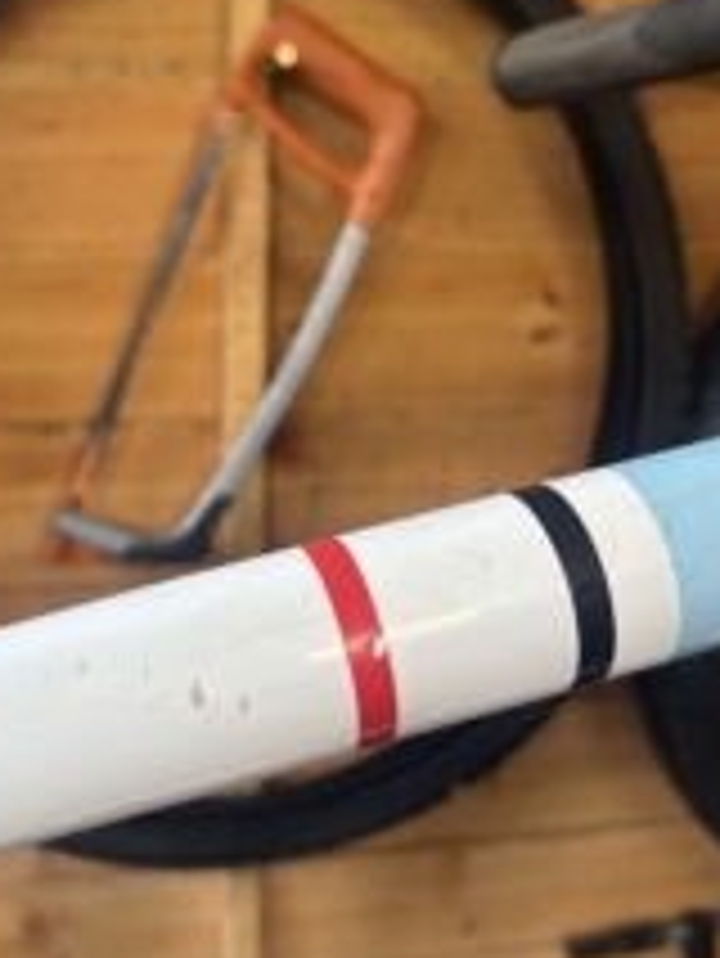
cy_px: 526
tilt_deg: -15.4
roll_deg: +0.6
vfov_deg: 42.9
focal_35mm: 44
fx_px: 1219
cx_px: 256
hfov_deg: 32.7
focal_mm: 5.96
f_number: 1.6
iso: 200
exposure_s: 1/50
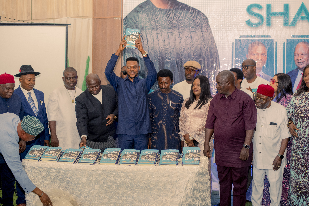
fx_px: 429
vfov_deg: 27.0
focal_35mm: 50
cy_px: 103
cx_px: 154
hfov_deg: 39.6
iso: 640
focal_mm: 50
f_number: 2.5
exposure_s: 1/100
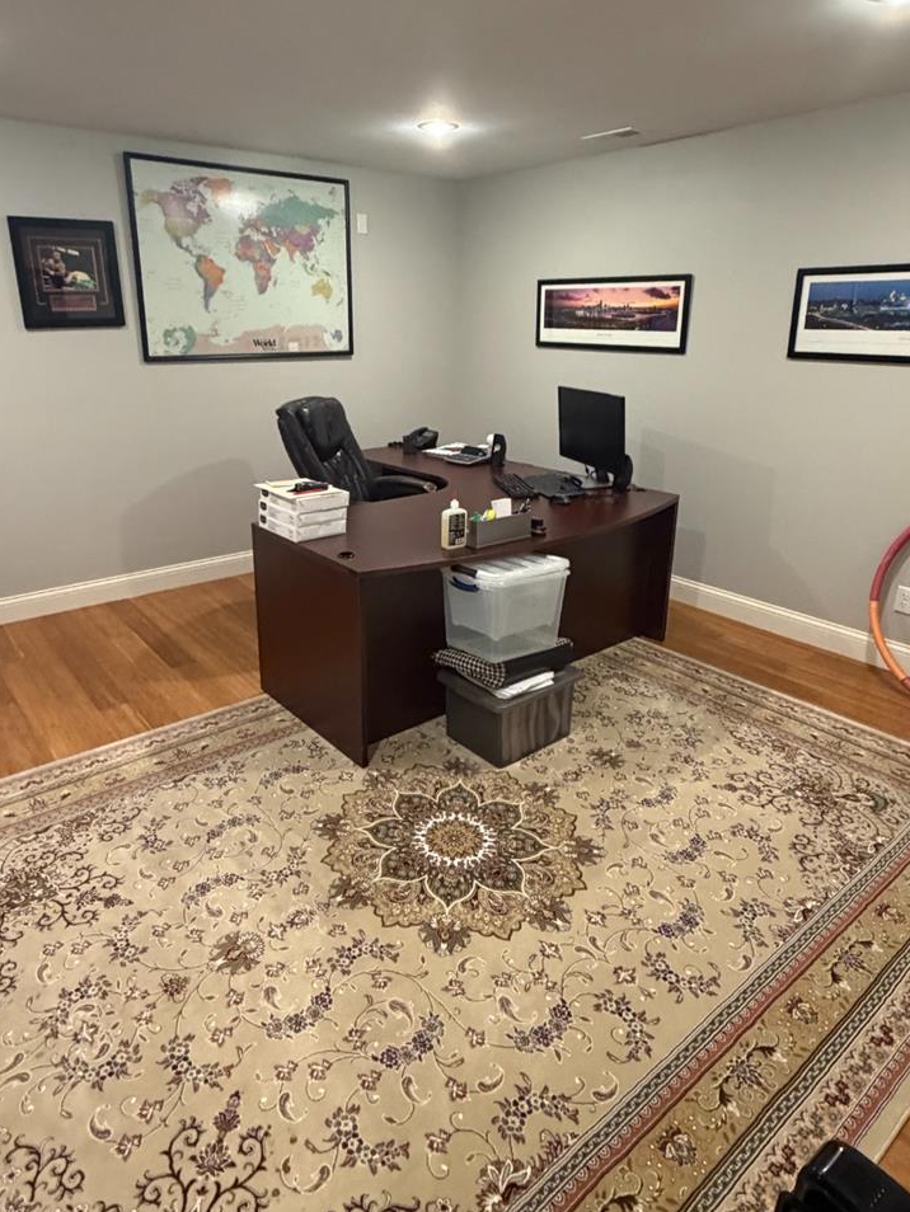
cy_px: 552
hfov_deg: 61.1
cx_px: 425
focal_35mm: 22
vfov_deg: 76.2
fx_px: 771
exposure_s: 1/60
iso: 640
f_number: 2.2
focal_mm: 2.22
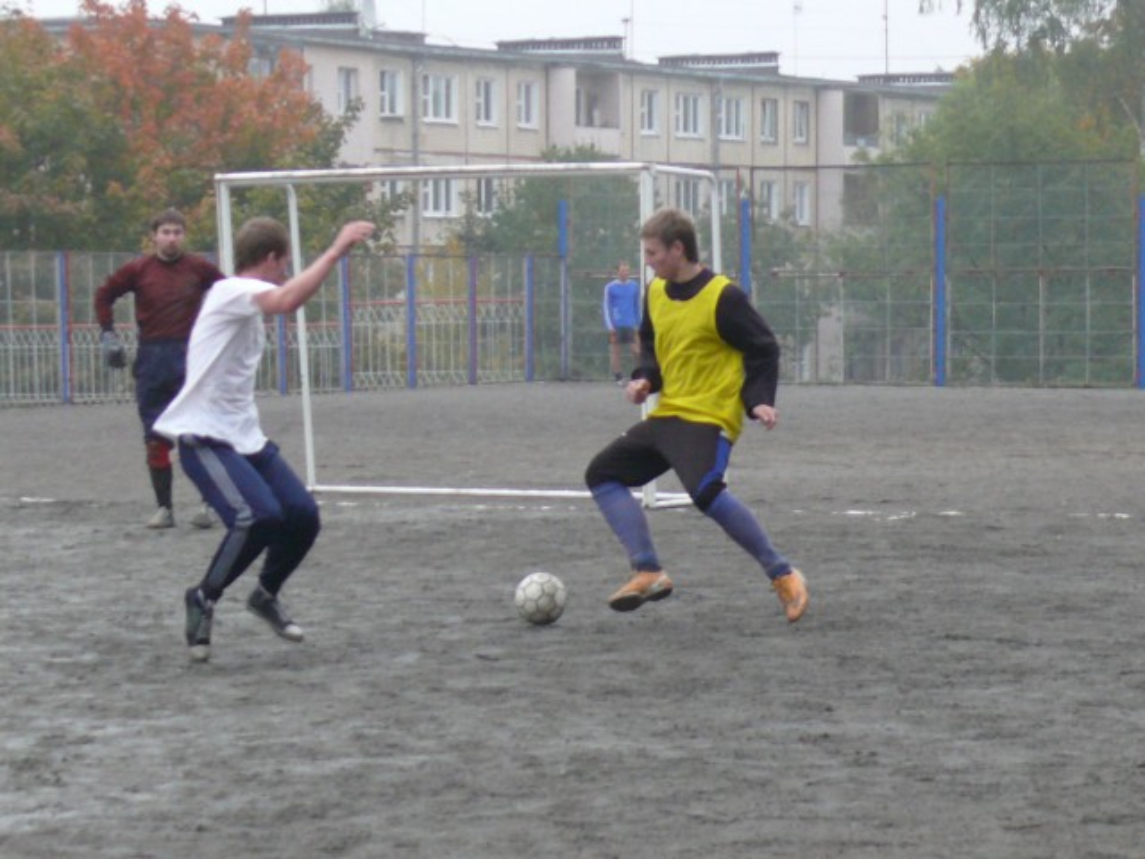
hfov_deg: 13.8
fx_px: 4730
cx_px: 572
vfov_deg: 10.4
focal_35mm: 143
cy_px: 430
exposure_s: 1/320
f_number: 3.2
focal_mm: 17
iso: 200
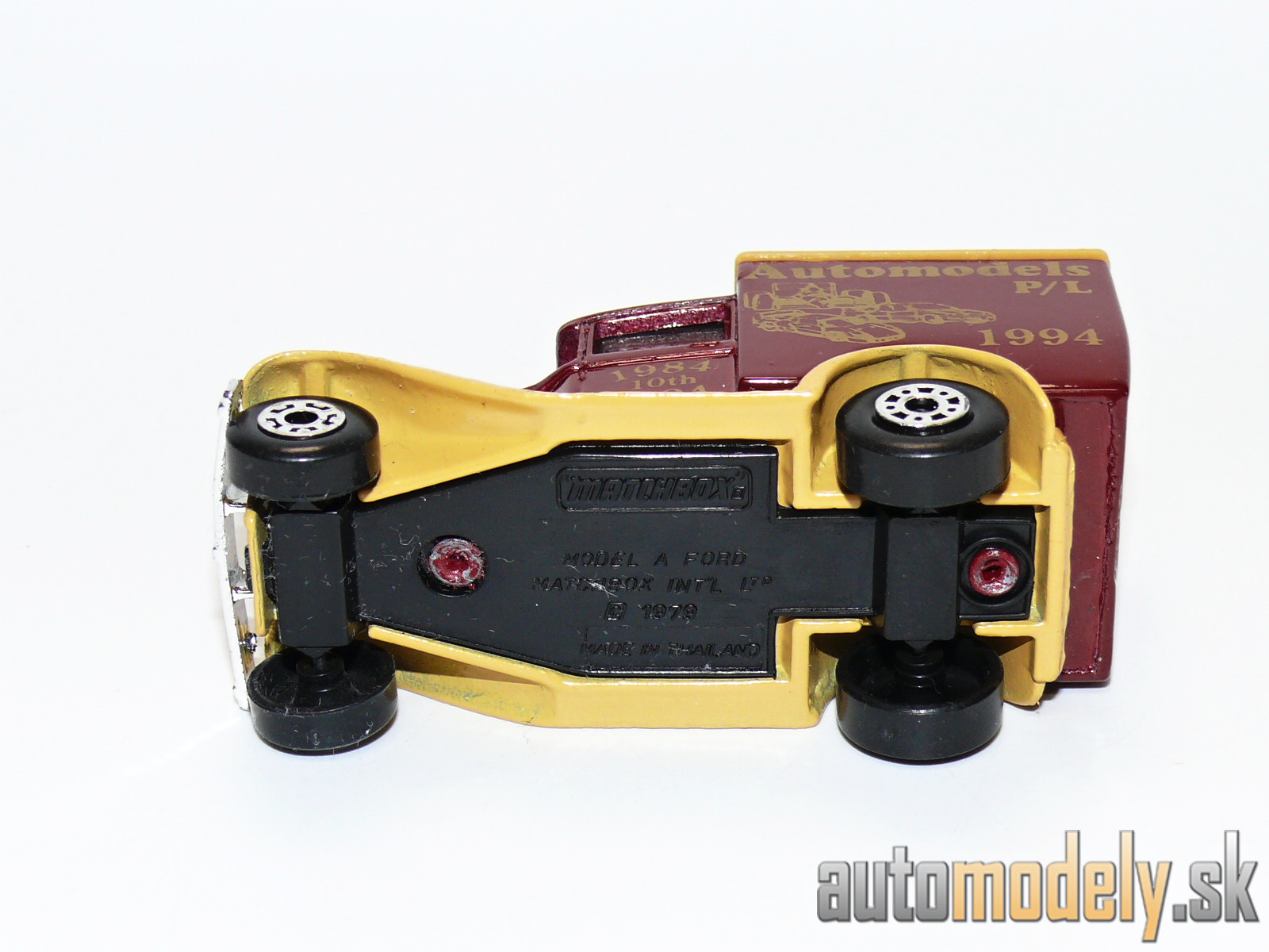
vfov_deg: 17.0
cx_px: 634
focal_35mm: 87
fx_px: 3189
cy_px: 476
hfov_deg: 22.5
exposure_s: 1/30
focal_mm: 12.2
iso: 100
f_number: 4
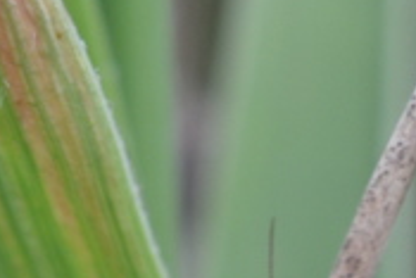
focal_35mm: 1519
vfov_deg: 0.9
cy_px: 520
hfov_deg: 1.4
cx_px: 387
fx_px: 17564
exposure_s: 1/125
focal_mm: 185
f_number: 5.6
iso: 400
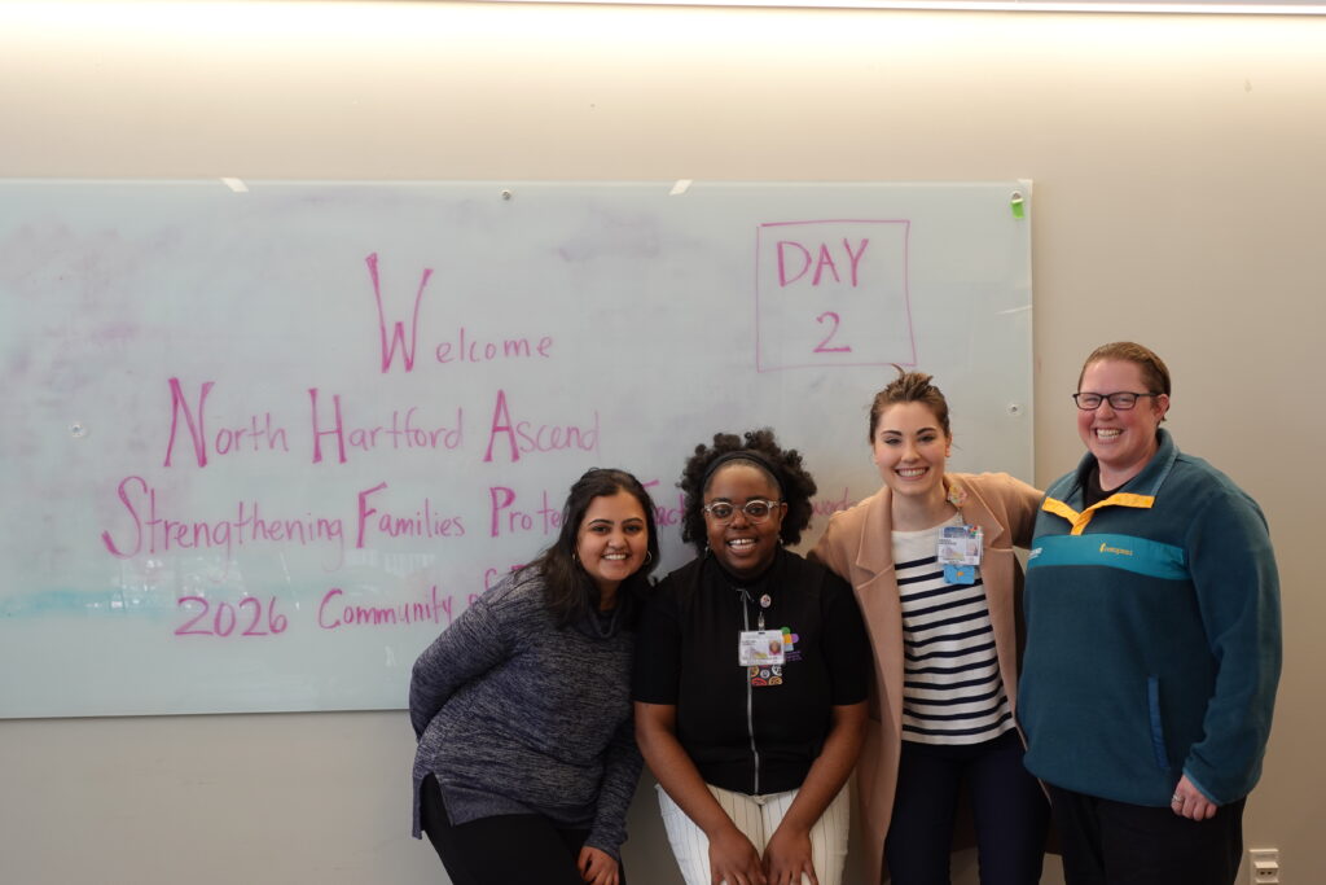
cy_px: 442
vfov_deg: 27.5
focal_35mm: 49
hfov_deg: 40.3
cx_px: 663
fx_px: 1805
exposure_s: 1/60
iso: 160
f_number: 2.8
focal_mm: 18.4
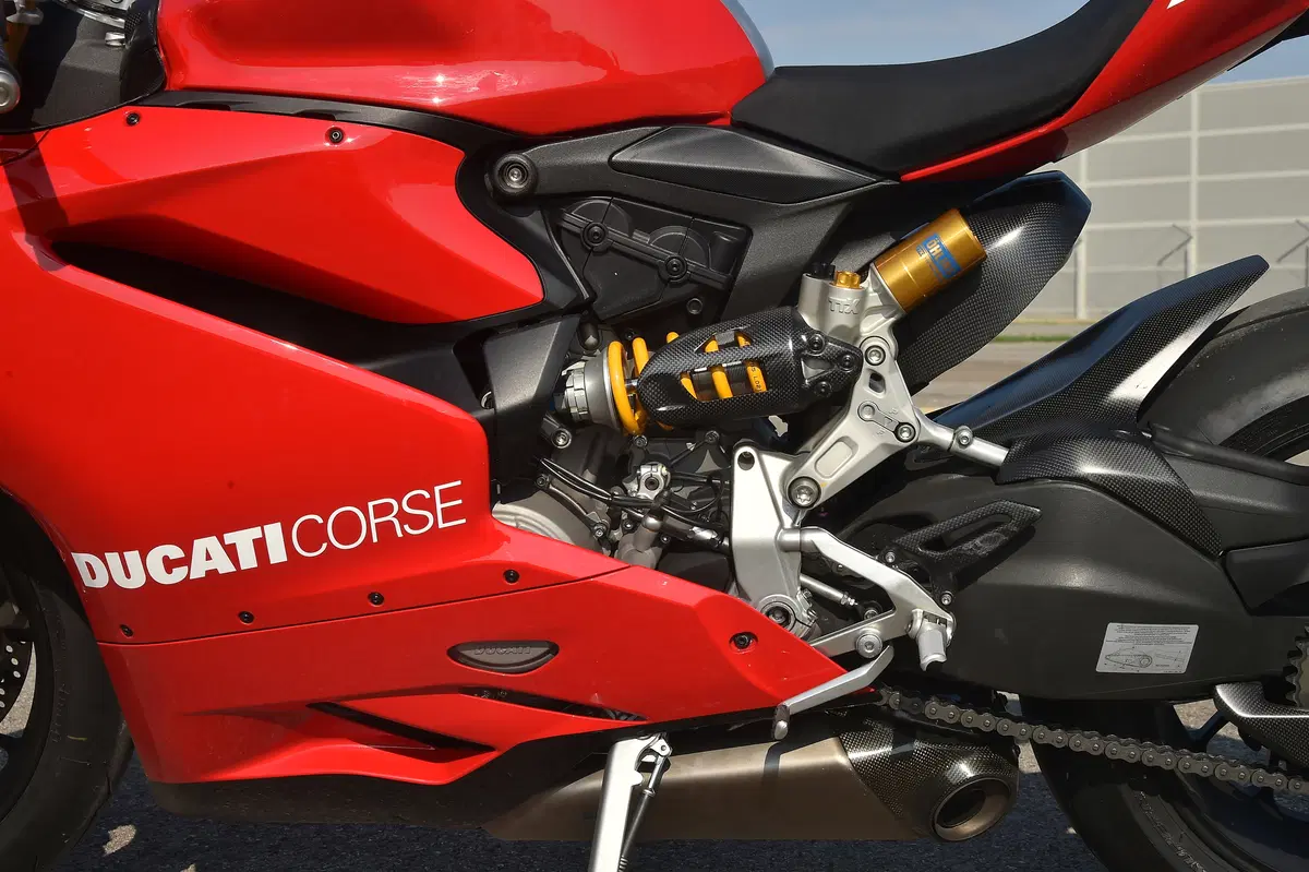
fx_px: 2108
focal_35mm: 58
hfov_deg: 34.5
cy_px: 436
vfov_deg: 23.4
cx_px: 654
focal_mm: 58
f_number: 14
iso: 250
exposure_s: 1/320
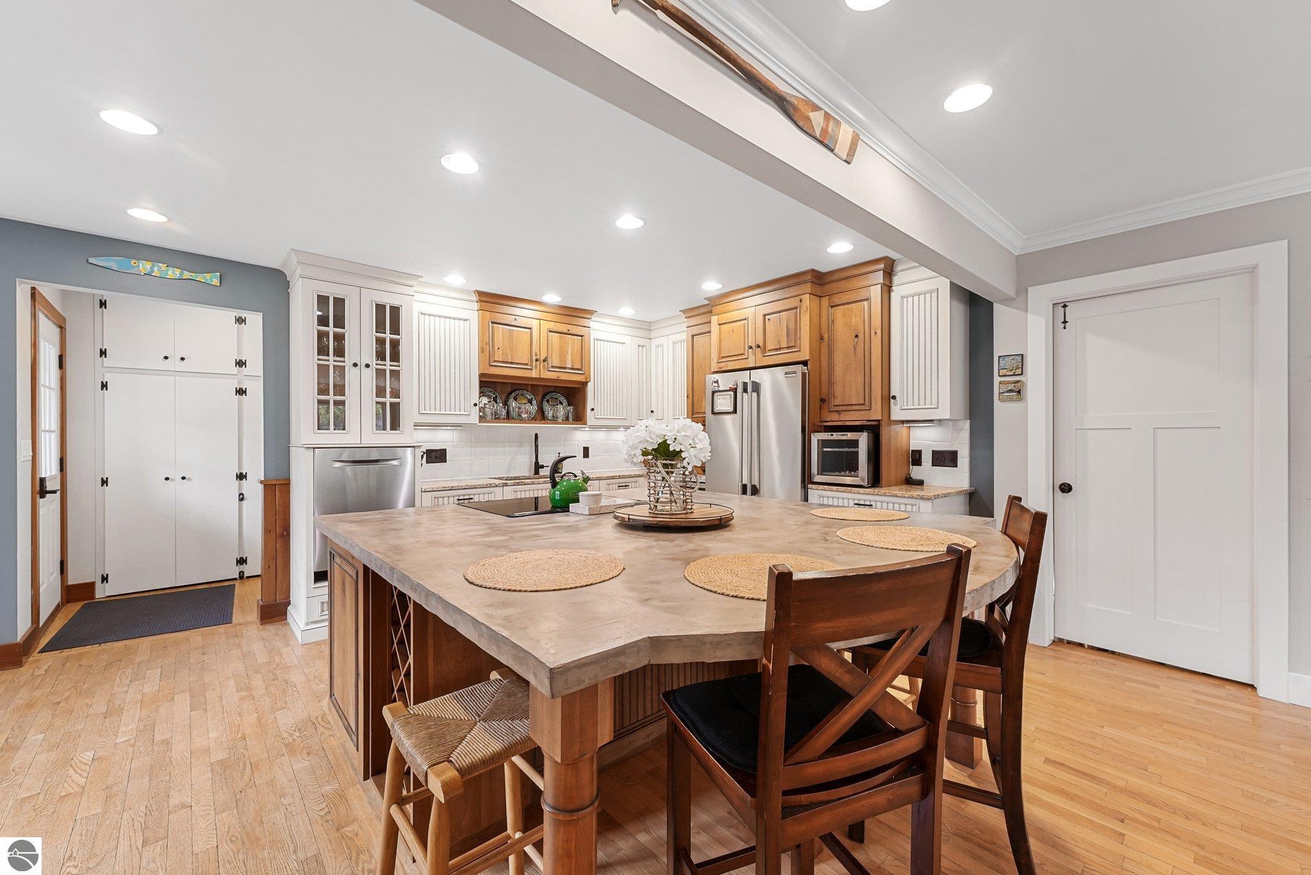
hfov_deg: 104.2
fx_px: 510
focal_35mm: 14
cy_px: 438
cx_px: 656
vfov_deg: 81.3
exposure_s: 1/15
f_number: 10
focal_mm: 14
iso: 2000
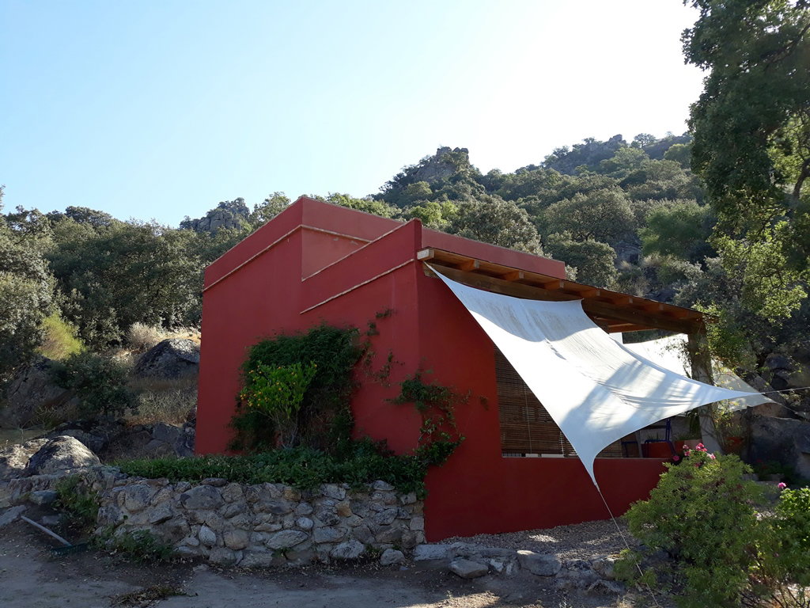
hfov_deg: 65.3
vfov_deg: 51.4
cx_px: 405
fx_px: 632
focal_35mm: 27
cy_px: 304
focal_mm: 3.71
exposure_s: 1/581
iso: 40
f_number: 1.7
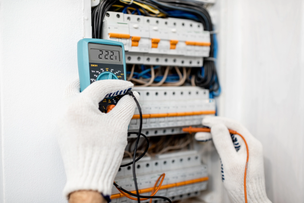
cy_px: 102
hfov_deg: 54.4
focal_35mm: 35
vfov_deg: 37.9
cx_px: 152
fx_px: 296
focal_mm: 35
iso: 320
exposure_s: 1/125
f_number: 2.2
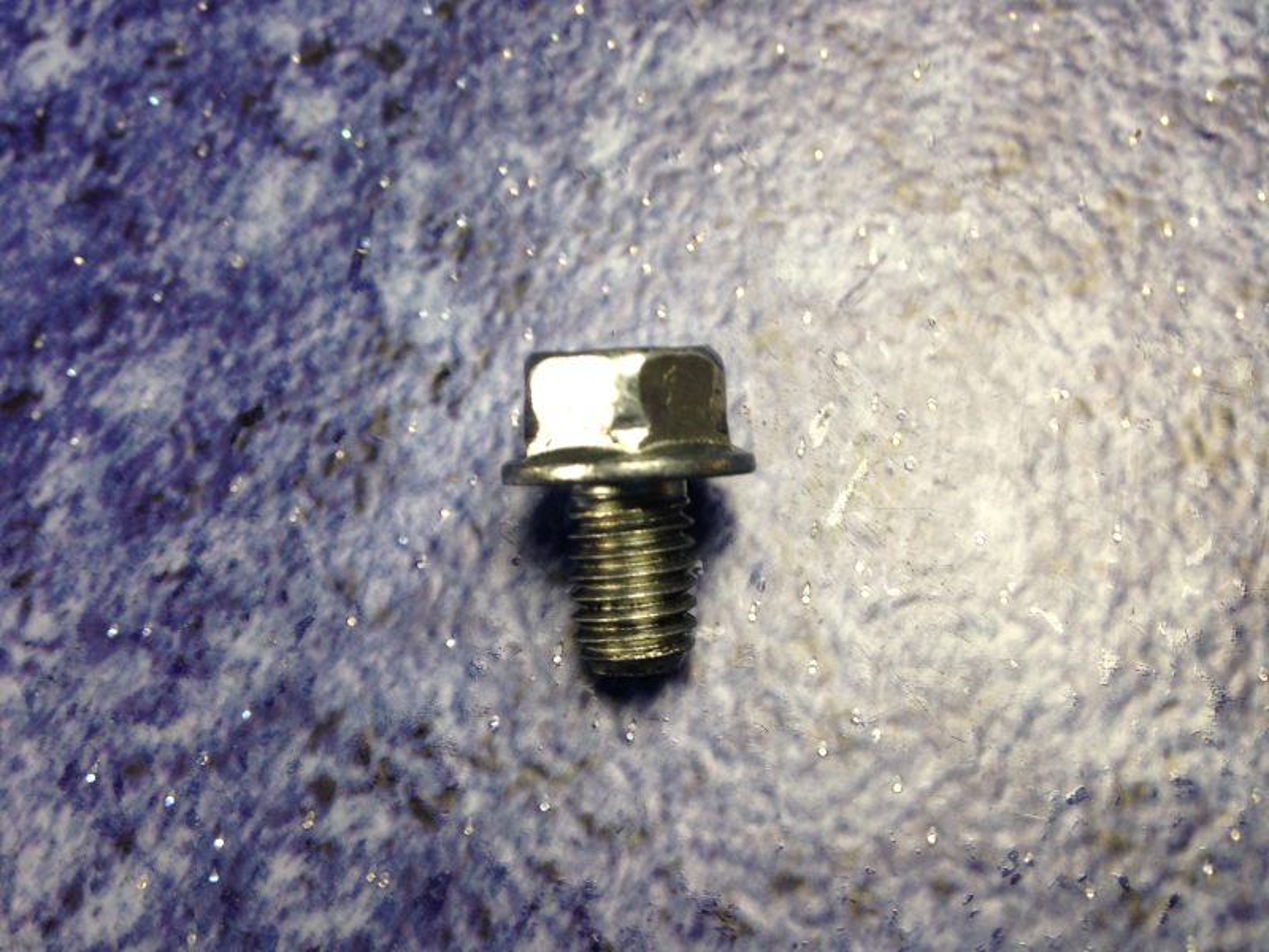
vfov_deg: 42.9
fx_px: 1210
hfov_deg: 55.4
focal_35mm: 33
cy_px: 476
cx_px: 634
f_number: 2.4
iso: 50
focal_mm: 4.12
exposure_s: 1/20
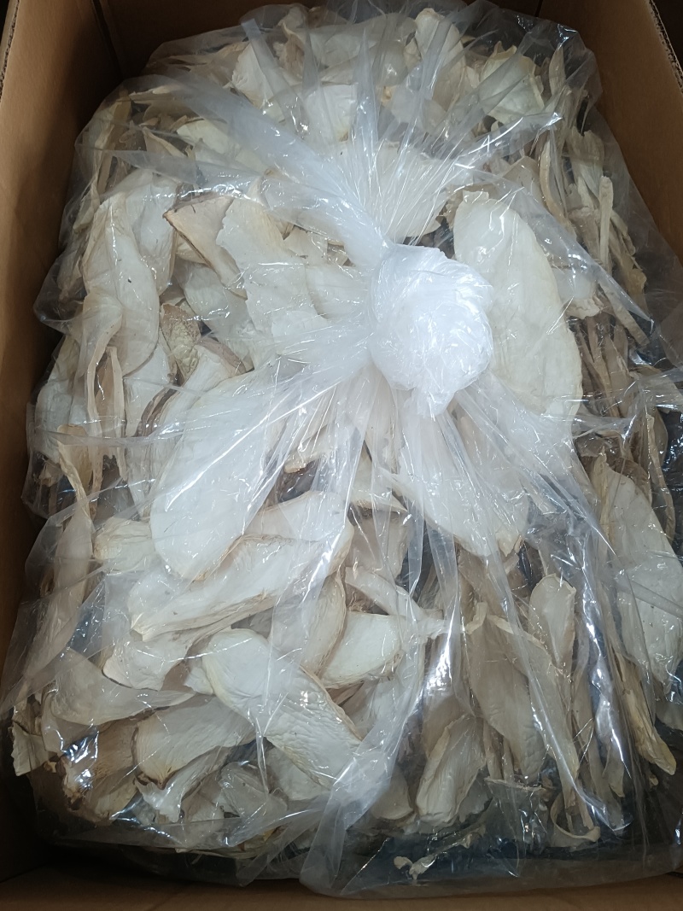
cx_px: 342
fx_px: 710
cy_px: 456
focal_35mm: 27
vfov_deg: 65.3
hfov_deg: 51.3
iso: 825
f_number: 1.9
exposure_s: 1/50
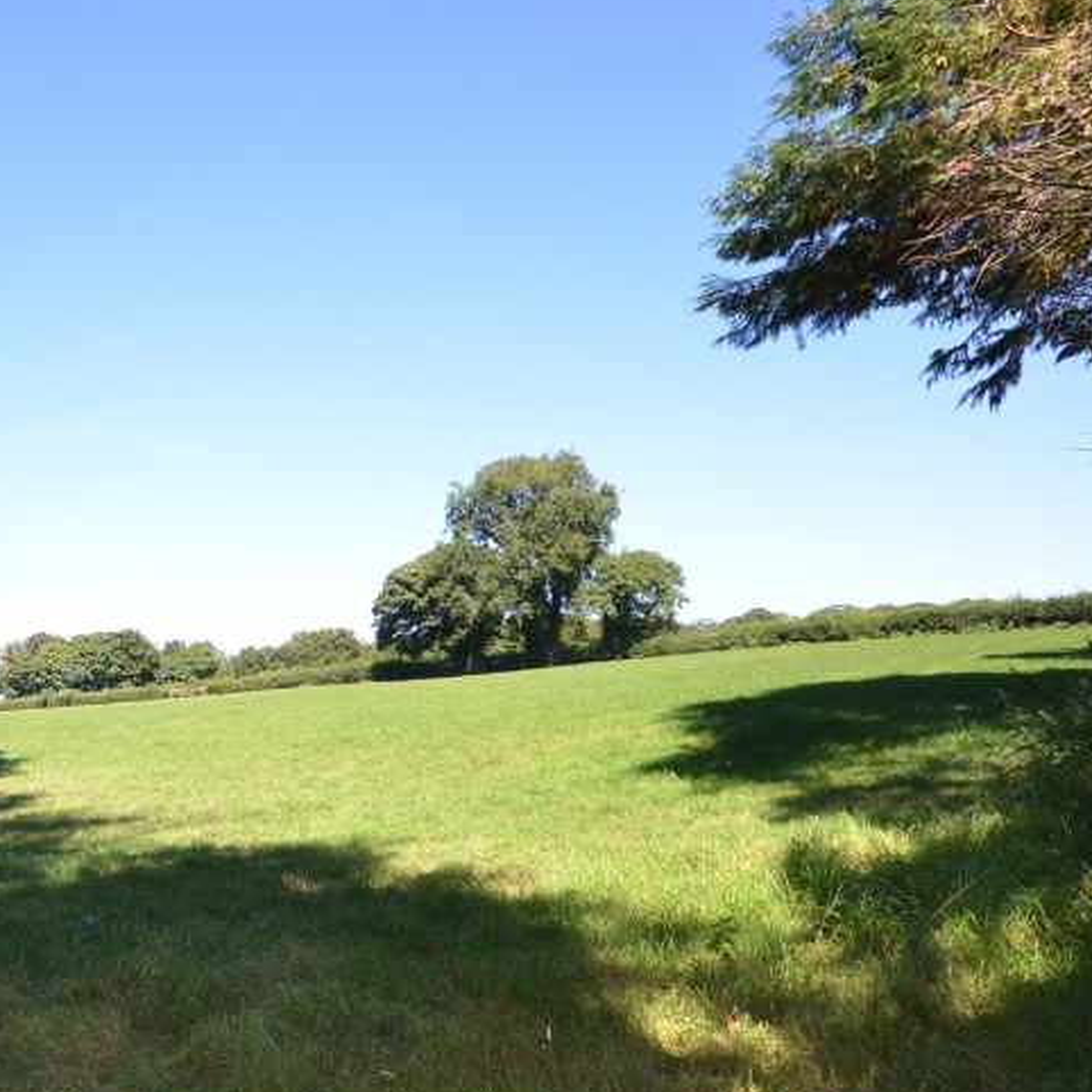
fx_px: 1035
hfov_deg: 48.7
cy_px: 643
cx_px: 77
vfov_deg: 55.3
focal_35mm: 29
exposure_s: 1/250
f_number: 4
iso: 100
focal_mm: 10
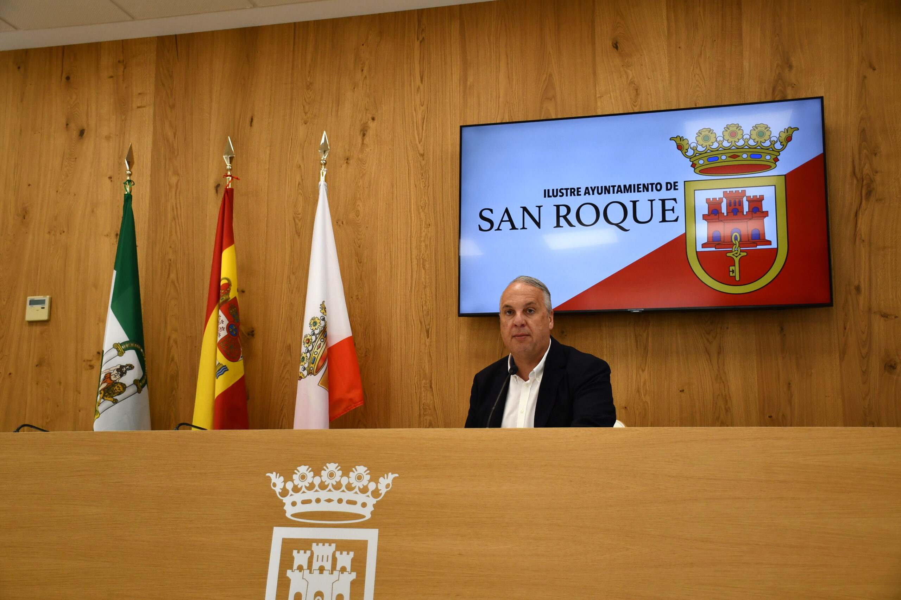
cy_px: 300
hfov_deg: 49.6
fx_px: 976
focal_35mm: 39
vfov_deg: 34.2
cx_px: 450
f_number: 3.8
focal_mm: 26
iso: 500
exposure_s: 1/250
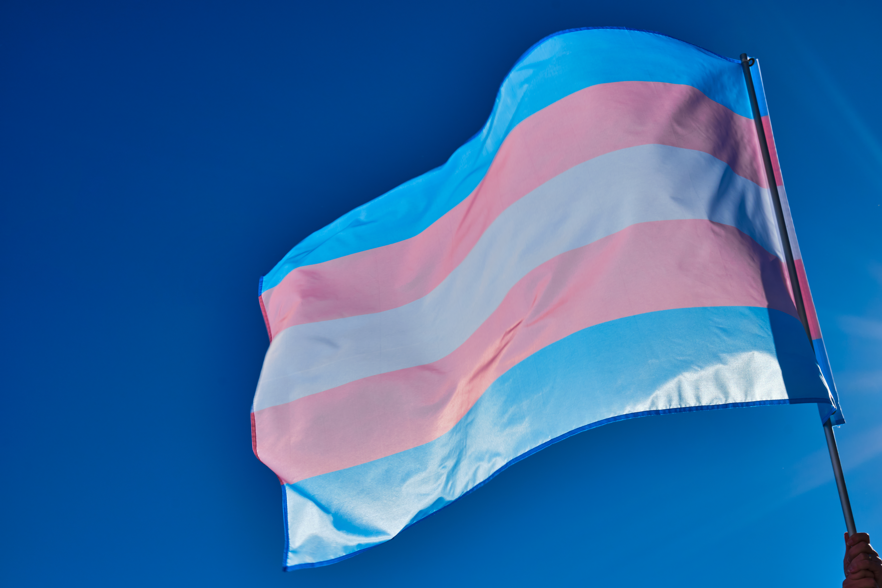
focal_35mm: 39
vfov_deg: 34.2
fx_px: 955
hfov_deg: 49.6
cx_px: 441
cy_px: 294
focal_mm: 25.7
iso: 160
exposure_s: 1/320
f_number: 16
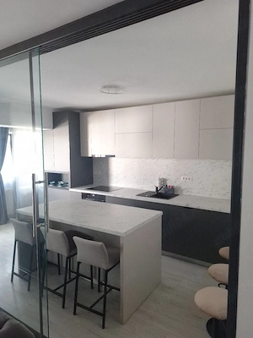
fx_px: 224
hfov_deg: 58.9
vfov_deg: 73.9
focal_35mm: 23
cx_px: 126
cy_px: 169
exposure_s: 1/159
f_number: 1.8
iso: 640
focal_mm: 5.54
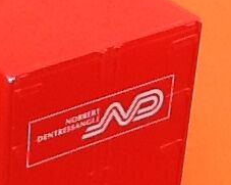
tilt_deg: -32.5
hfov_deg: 10.5
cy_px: 97
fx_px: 1243
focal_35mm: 182
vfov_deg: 8.5
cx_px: -23
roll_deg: +3.1
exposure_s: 1/176
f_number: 2.4
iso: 40
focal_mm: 2.03
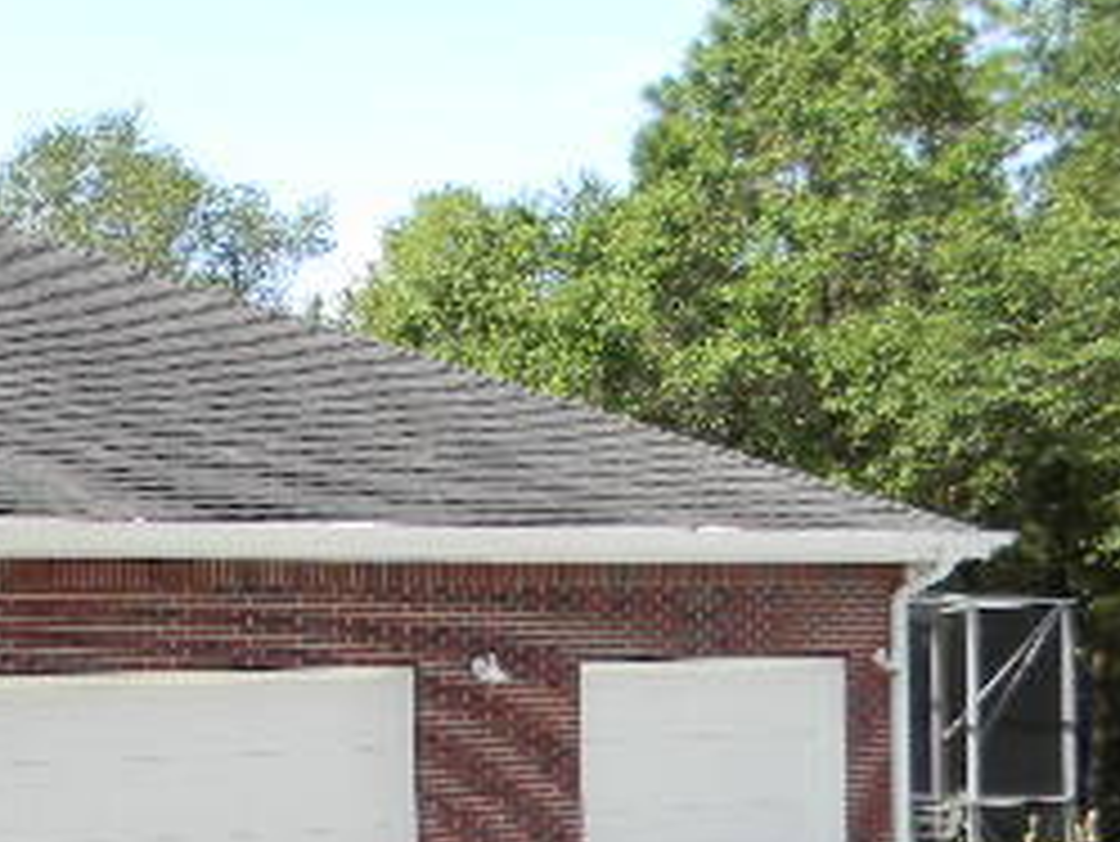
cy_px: 828
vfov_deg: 19.9
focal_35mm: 72
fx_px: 2331
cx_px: -202
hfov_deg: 24.6
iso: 80
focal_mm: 5
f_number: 3.5
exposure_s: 1/253
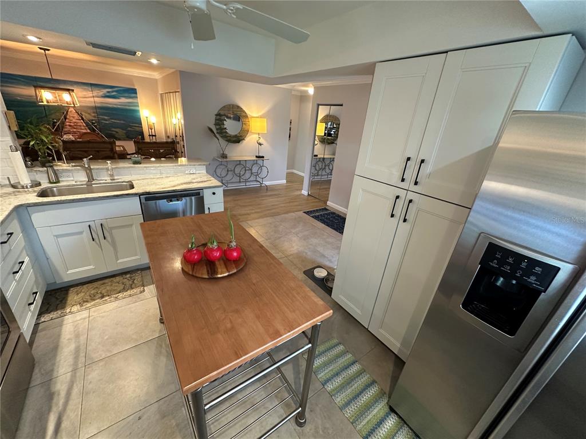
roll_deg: -5.9
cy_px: 220
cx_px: 293
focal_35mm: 14
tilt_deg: -23.0
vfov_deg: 85.7
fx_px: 237
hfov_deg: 102.1
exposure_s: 1/60
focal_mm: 2.22
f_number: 2.2
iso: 250
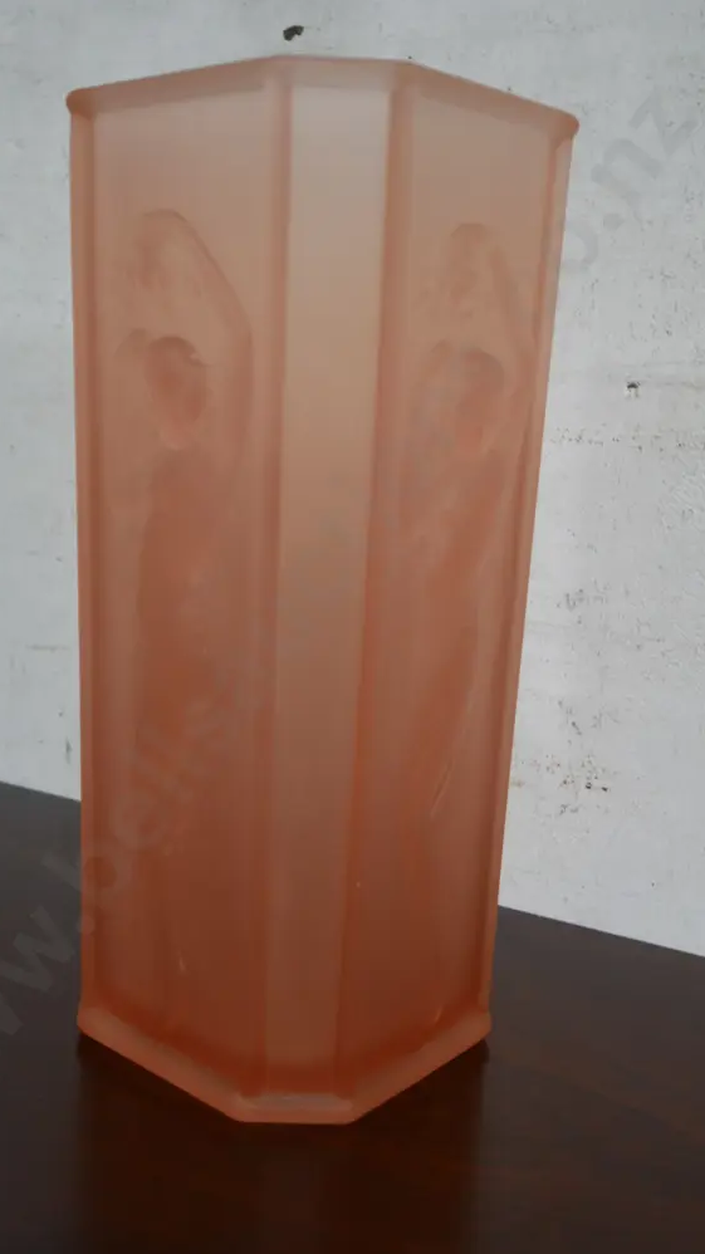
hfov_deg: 31.1
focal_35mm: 38
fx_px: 1264
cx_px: 289
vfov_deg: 52.8
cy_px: 618
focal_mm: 17
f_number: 4
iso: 500
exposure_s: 1/60
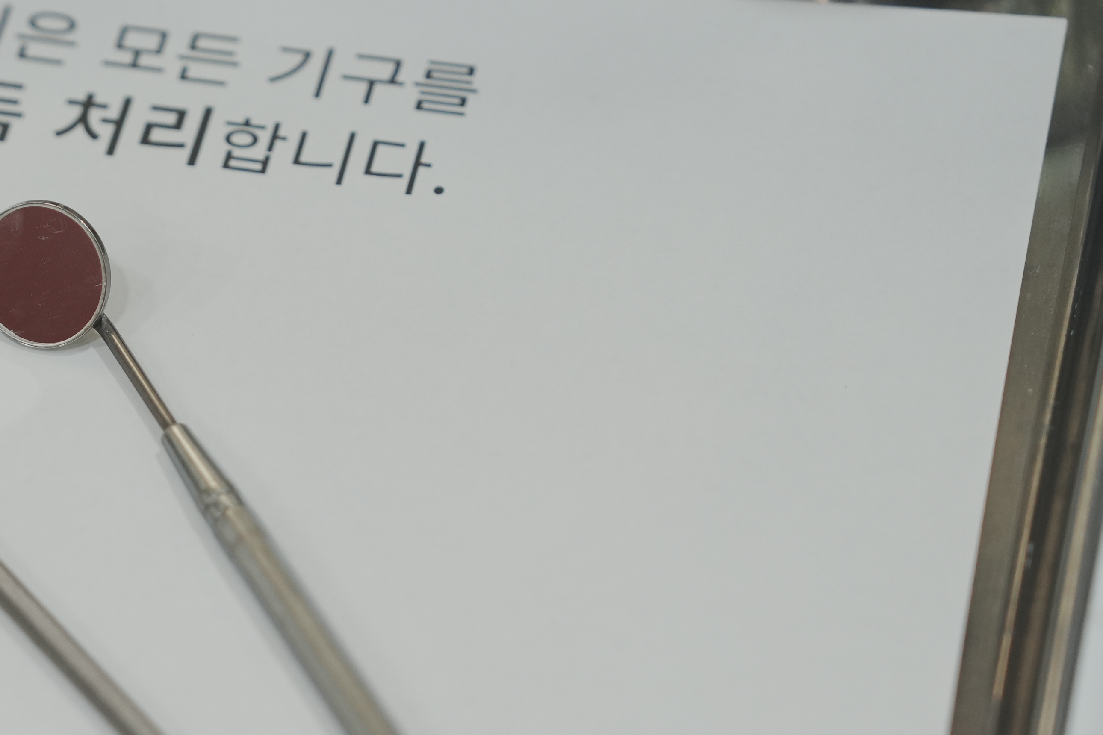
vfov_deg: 10.9
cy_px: 607
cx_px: 164
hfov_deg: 16.2
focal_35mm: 125
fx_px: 3830
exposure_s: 1/200
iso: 800
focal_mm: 70
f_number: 2.8
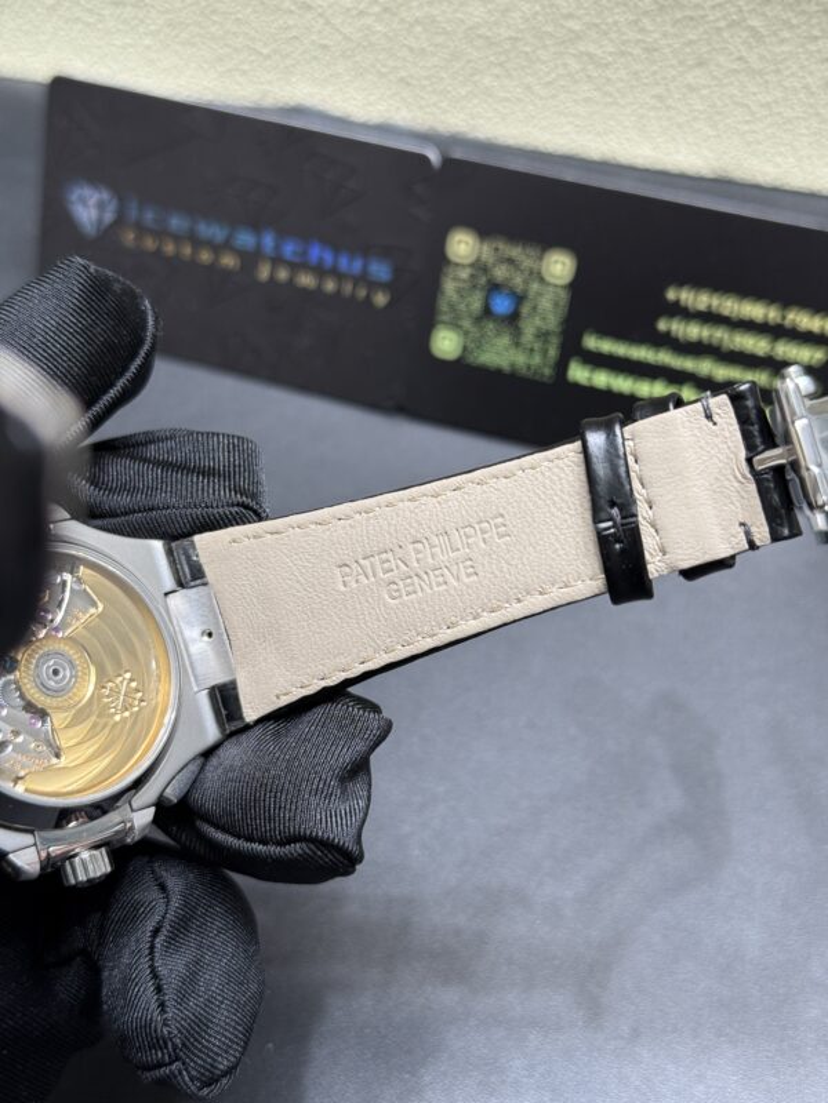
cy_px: 552
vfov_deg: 39.7
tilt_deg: -50.9
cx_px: 414
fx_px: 1531
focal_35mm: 48
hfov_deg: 30.3
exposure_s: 1/50
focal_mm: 6.76
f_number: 1.78
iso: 80
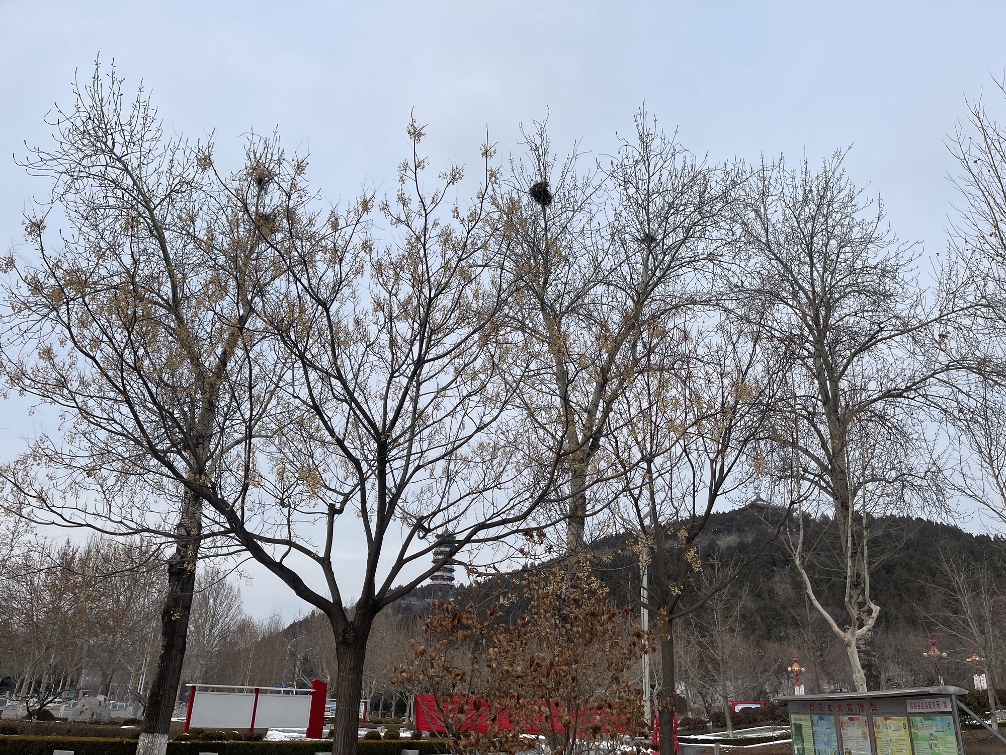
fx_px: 756
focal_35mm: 26
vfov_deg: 53.1
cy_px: 378
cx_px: 503
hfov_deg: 67.3
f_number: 1.6
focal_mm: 5.1
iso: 32
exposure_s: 1/1715
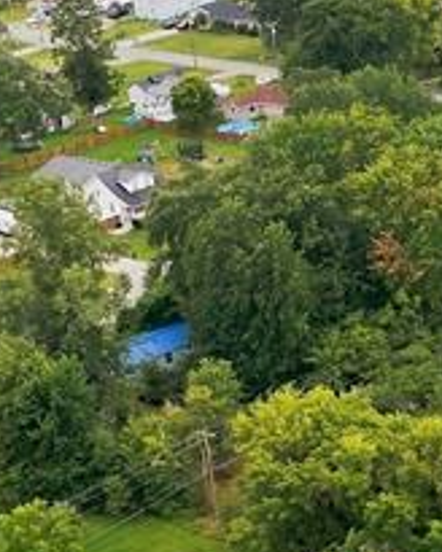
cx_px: 1078
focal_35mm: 131
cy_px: 175
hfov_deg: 10.2
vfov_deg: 14.7
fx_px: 2142
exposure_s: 1/640
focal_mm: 14.4
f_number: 2.8
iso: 400
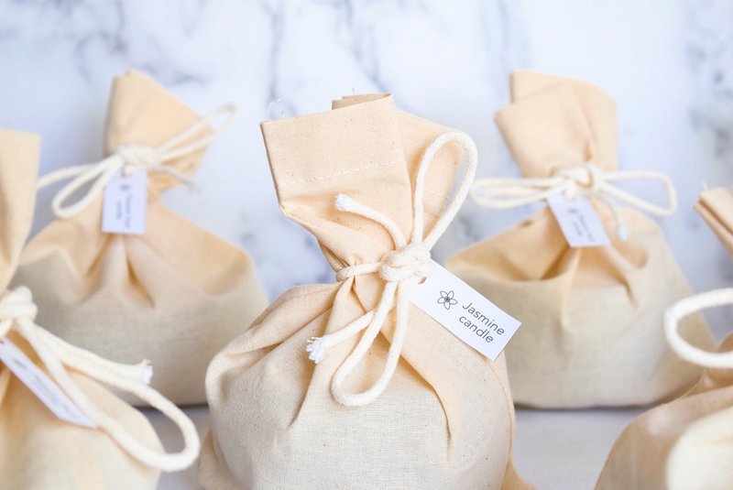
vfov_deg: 16.6
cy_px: 245
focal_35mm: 82
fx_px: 1681
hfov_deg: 24.6
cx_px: 366
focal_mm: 55
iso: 800
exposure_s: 1/50
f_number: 5.6
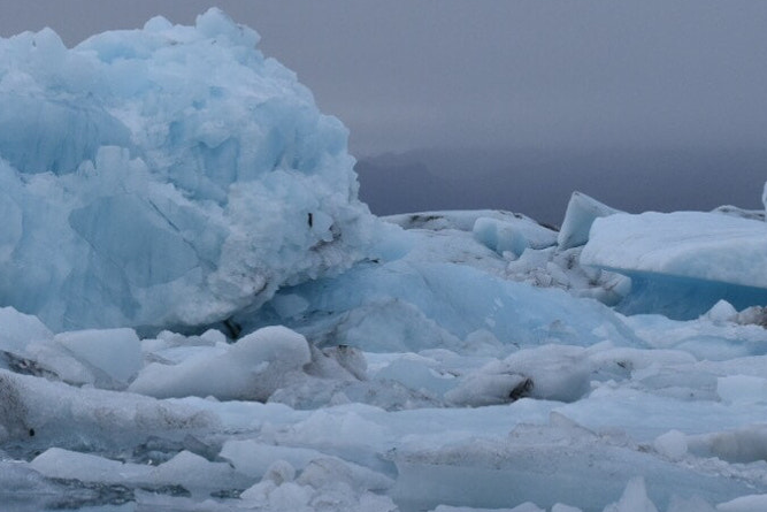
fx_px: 3836
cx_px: 166
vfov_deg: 7.6
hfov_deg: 11.4
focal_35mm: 180
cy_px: 136
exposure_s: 1/100
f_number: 16
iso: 250
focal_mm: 50
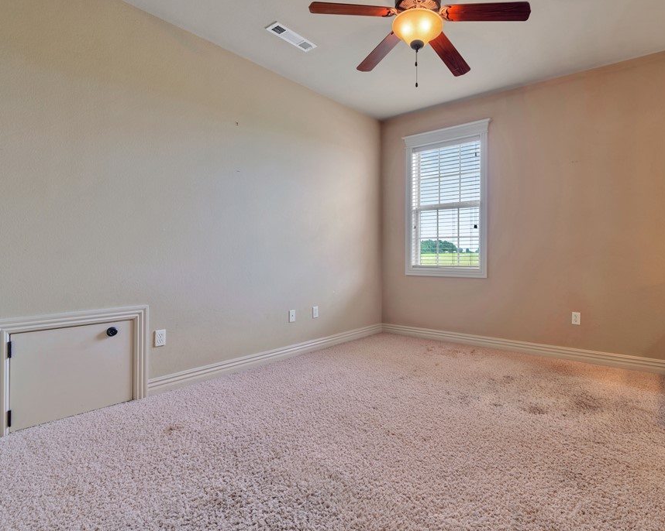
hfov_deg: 82.7
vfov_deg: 70.8
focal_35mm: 19
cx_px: 382
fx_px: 374
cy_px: 254
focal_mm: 16
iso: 100
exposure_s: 1/3
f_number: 7.1
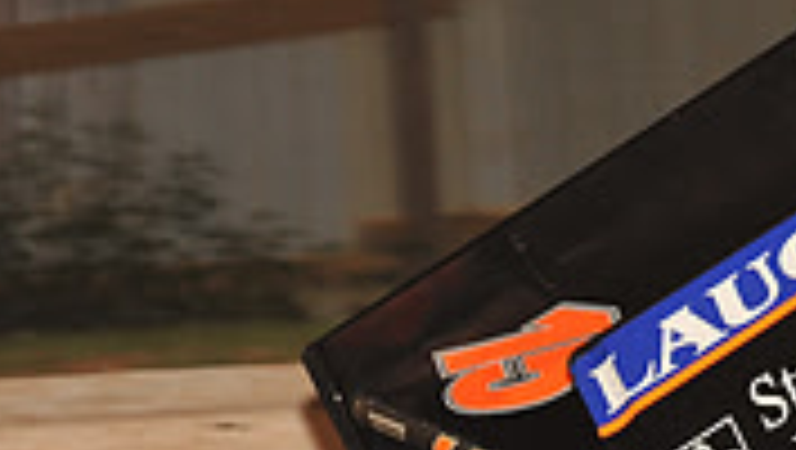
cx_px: 944
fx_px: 12297
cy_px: 567
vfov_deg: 2.1
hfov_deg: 3.7
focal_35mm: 582
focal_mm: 170
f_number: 6.3
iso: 1000
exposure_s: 1/320
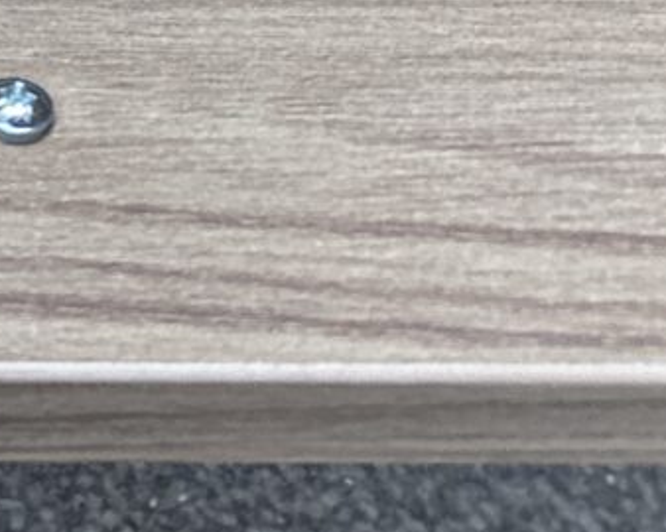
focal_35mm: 142
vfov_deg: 9.2
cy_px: -920
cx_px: -471
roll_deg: +1.7
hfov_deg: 12.6
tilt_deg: -27.9
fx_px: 2797
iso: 250
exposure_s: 1/115
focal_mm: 6.86
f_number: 1.78
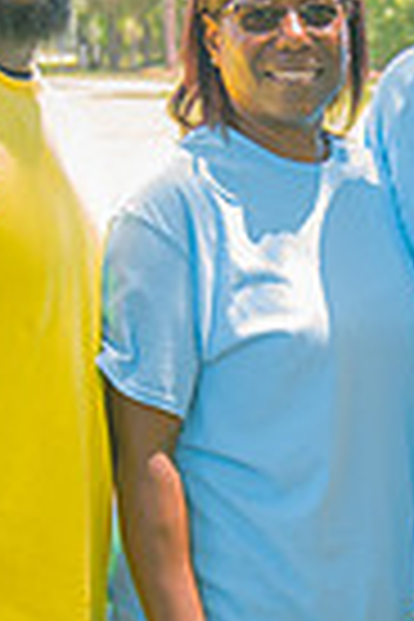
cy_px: 450
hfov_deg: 10.5
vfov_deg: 15.7
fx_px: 2242
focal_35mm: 130
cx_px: 389
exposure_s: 1/125
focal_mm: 40
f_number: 4
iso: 250
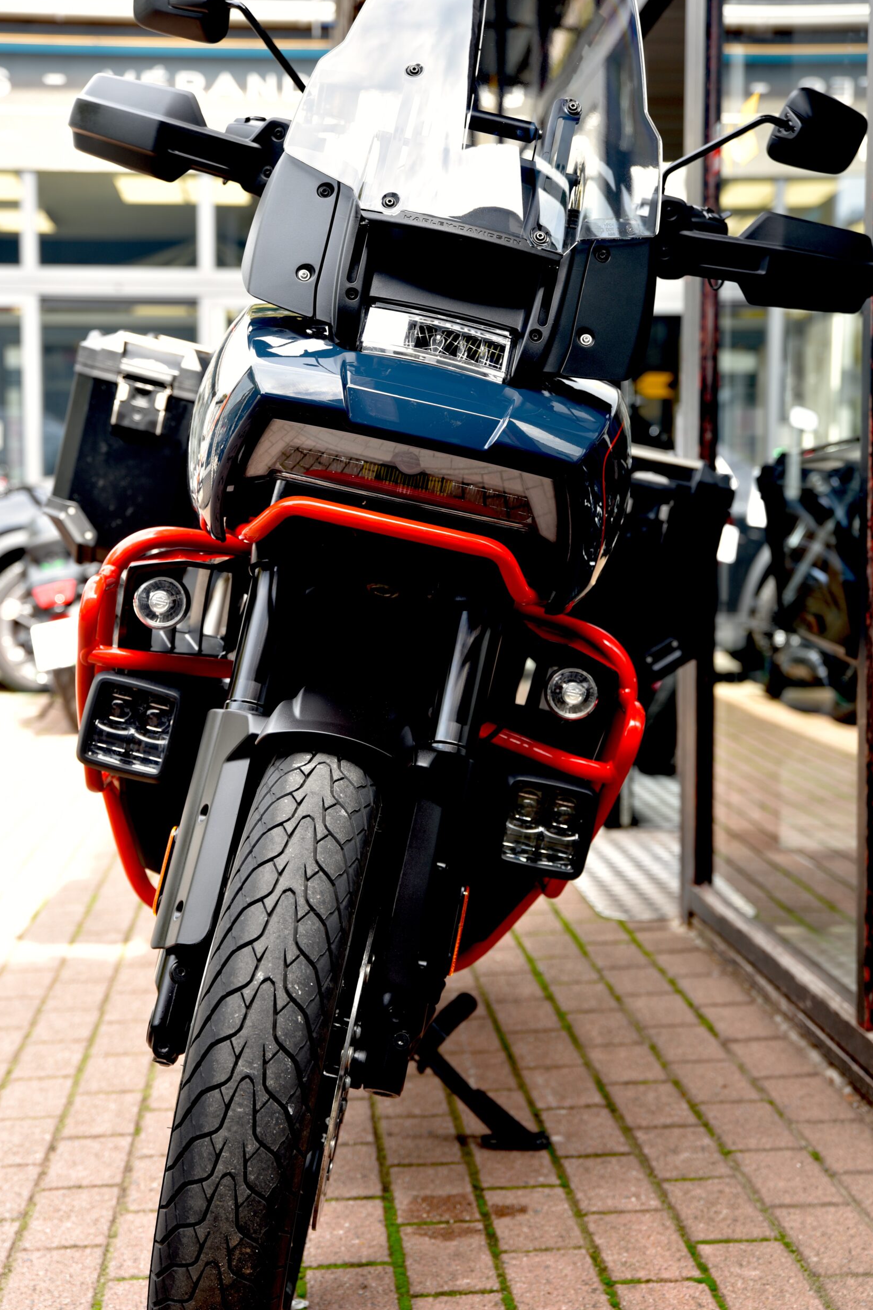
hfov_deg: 21.9
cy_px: 637
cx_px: 423
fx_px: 2255
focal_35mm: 62
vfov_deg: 32.4
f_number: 4.5
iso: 100
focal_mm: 60
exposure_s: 1/80
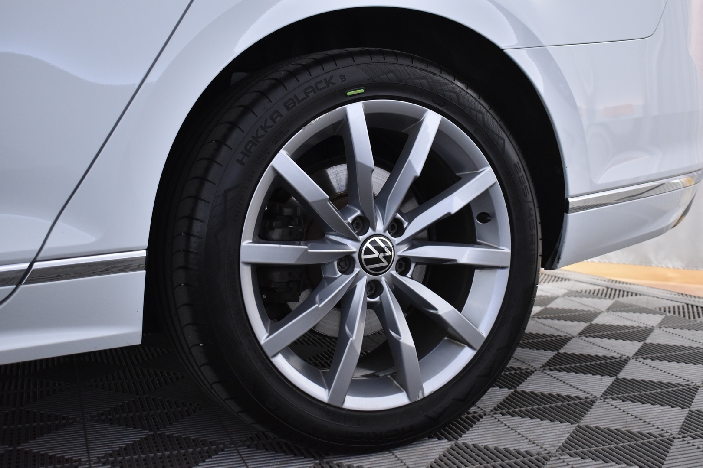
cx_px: 352
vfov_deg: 28.1
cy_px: 234
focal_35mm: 48
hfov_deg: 41.1
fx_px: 937
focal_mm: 32
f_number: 4.5
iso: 1250
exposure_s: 1/50
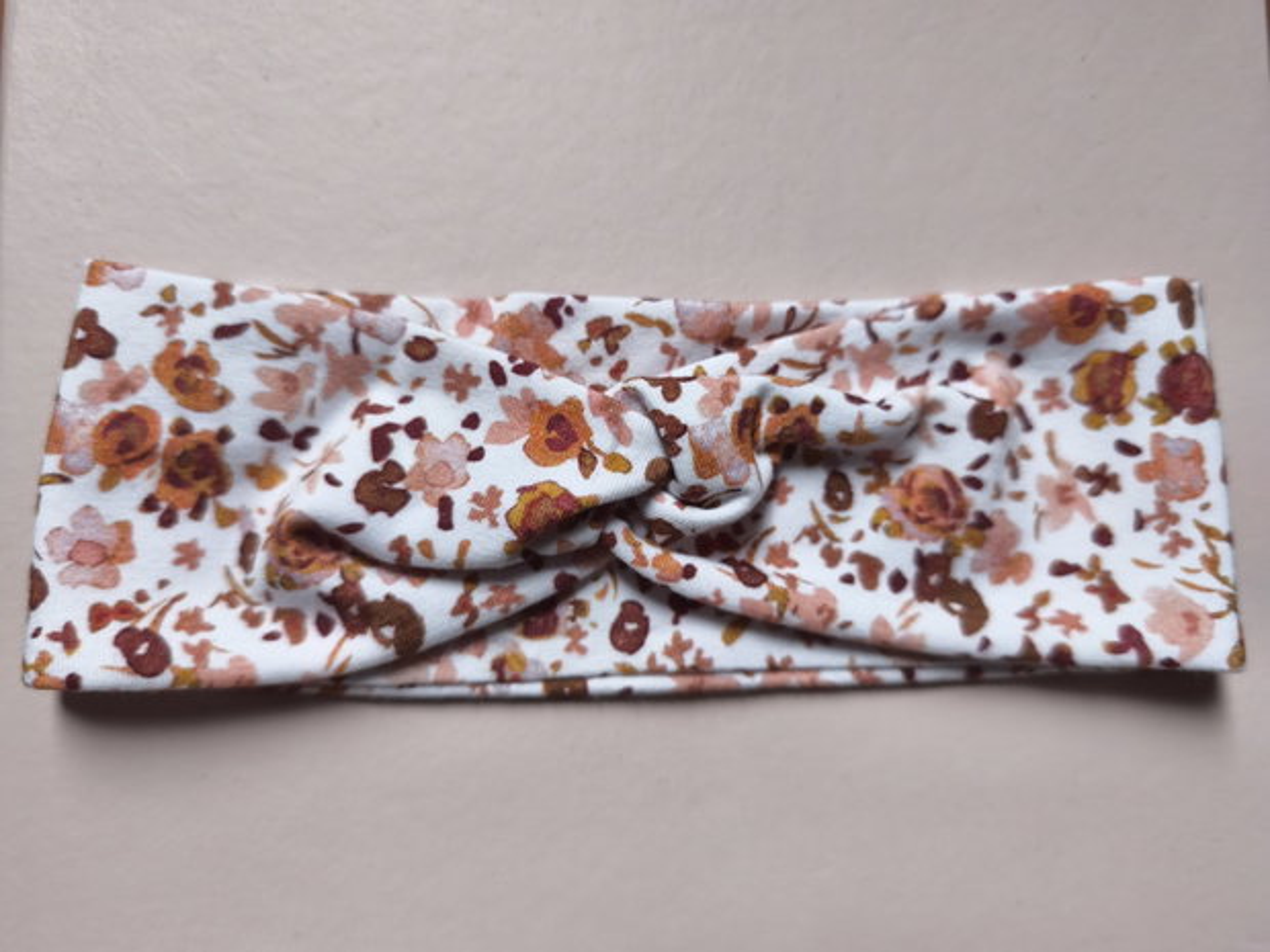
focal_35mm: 23
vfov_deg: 58.9
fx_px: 844
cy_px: 476
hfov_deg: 73.9
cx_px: 635
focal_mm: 6.57
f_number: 1.6
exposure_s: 1/100
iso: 200
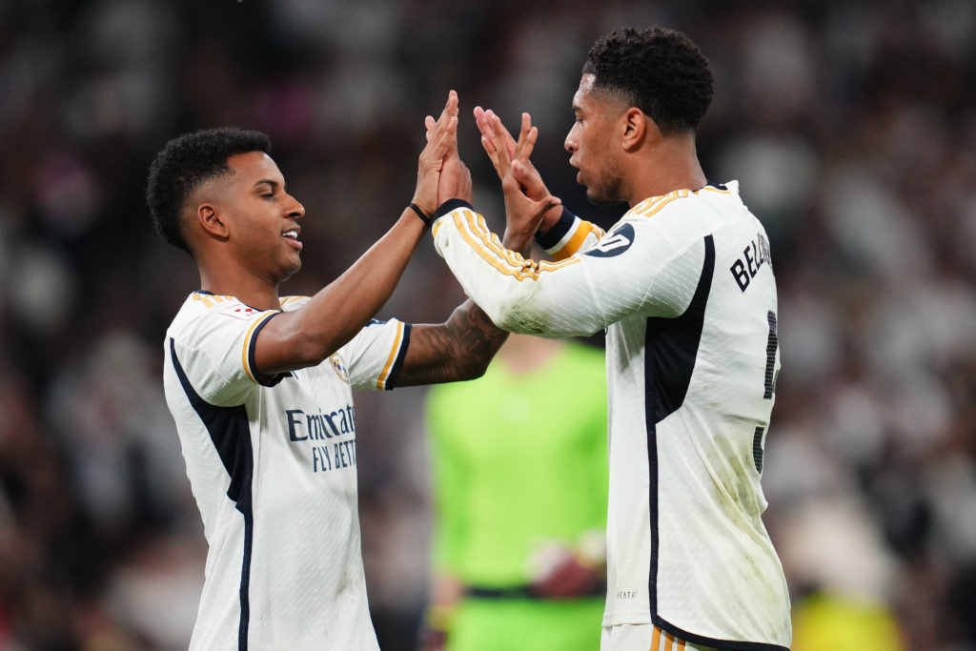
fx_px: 16268
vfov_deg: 2.3
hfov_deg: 3.4
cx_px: 488
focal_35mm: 600
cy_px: 326
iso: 2000
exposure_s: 1/2000
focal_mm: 400
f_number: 2.8
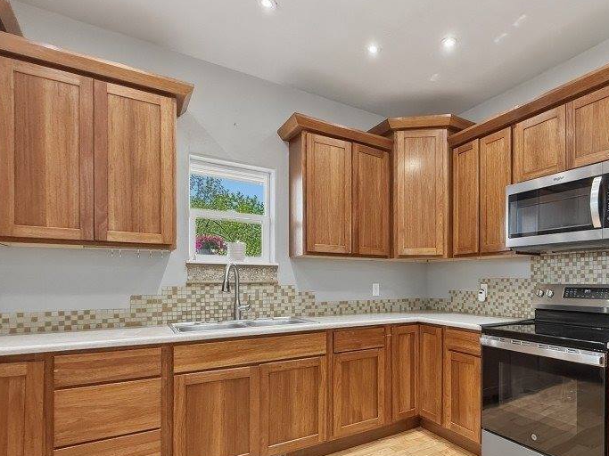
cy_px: 280
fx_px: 369
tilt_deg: +0.7
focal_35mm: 21
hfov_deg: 76.6
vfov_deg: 62.7
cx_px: 405
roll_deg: +0.2
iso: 500
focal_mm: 2.2
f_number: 2.2
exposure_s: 1/60
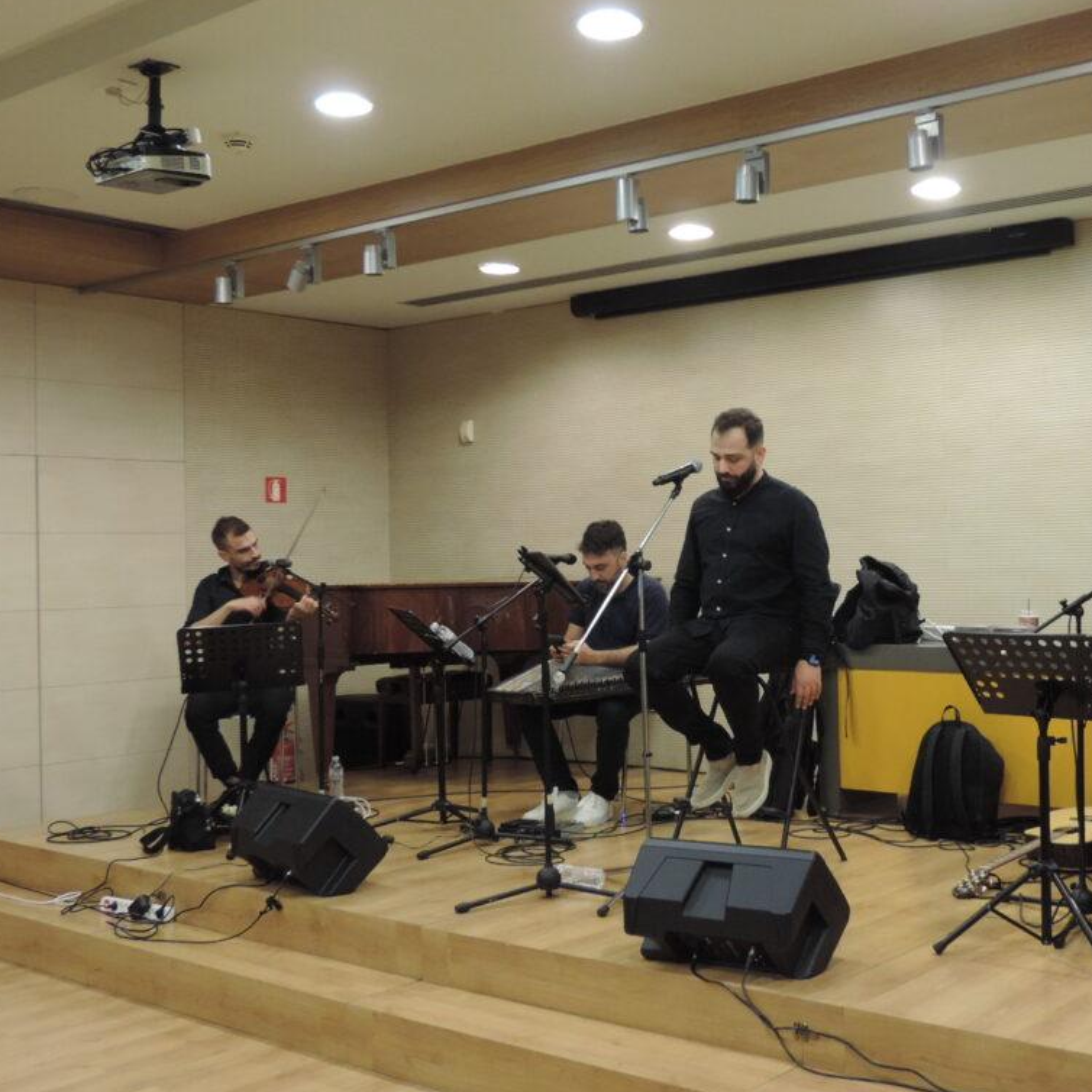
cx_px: 685
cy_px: 540
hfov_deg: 39.7
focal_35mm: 42
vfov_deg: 40.0
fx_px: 1499
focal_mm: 6.2
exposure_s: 1/25
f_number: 3.3
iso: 400
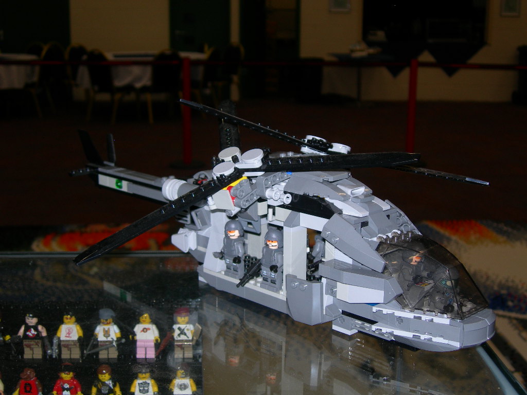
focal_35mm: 51
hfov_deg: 37.5
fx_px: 776
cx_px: 264
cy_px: 198
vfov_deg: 28.6
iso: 50
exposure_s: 1/60.1
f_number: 3.2
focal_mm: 10.6
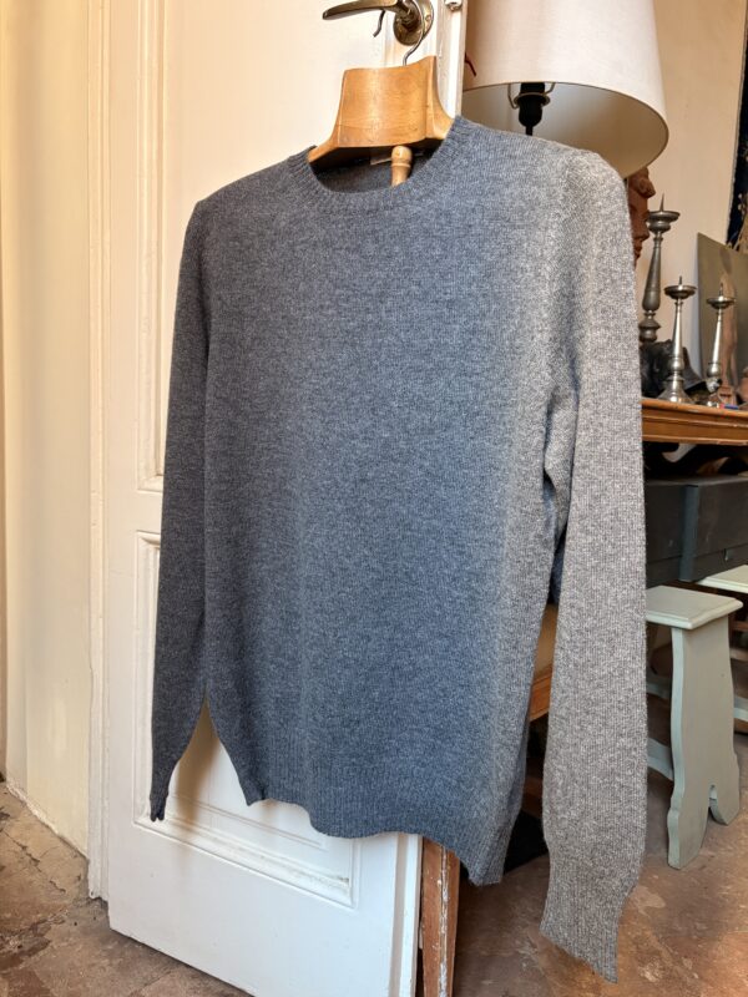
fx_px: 749
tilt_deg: -6.2
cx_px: 374
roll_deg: -3.1
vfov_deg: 67.3
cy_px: 498
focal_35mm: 26
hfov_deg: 53.1
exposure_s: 1/60
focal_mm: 5.96
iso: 250
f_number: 1.6
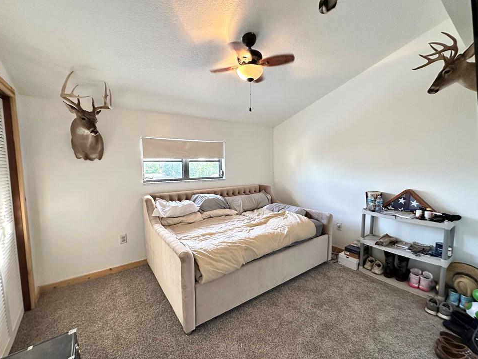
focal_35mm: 15
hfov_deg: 98.2
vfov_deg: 81.7
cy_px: 183
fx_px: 207
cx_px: 242
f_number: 2.2
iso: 320
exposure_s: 1/60
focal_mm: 2.22
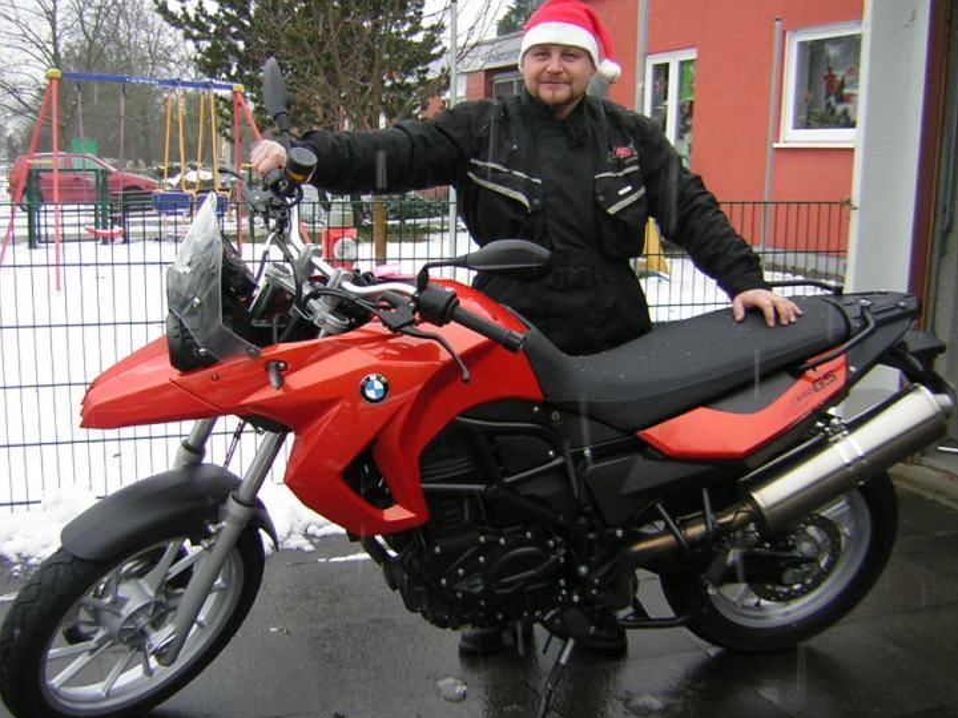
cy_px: 376
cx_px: 488
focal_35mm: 40
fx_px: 1107
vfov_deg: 36.0
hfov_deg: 46.8
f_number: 2.6
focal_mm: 4.7
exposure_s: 1/48.9
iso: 50
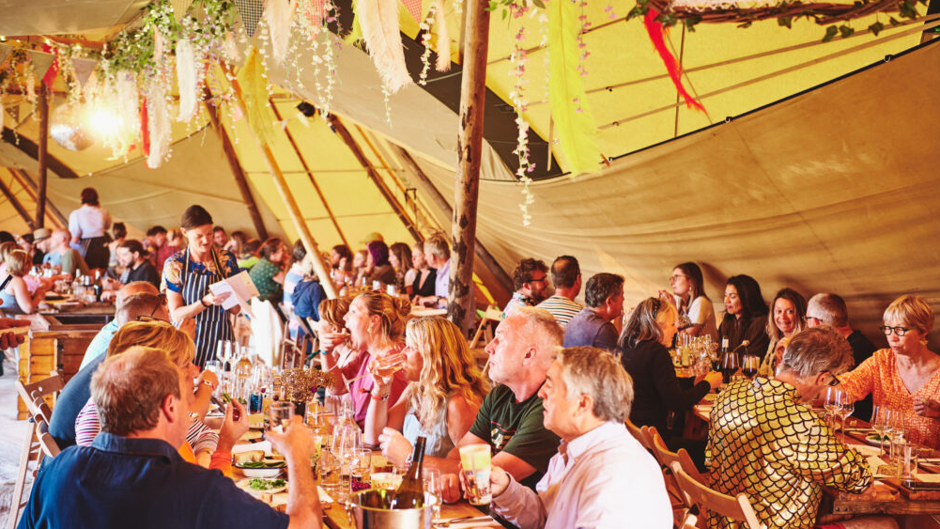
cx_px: 478
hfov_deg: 45.5
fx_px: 1122
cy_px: 296
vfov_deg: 26.5
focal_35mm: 45
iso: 500
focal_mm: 42
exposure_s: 1/40
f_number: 2.8
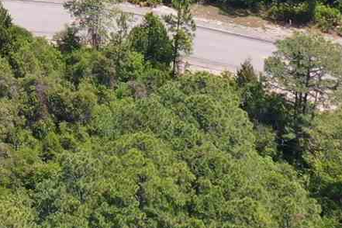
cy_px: -134
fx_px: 1852
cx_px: -126
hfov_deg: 10.3
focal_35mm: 195
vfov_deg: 6.9
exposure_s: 1/320
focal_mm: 10.26
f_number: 5.6
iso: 100
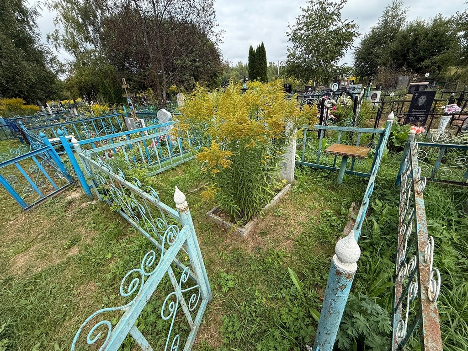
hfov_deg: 102.1
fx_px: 189
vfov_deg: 85.7
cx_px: 234
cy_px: 176
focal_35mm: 14
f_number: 2.2
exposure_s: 1/579
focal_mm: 2.22
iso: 50
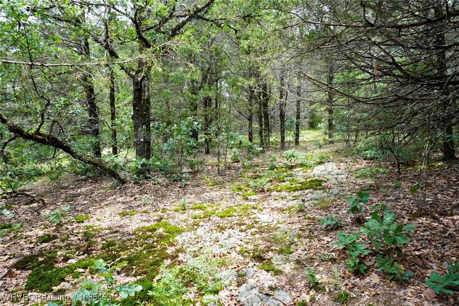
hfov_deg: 73.7
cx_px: 230
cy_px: 153
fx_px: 306
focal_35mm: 24
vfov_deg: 53.2
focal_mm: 16
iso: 100
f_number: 5
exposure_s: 1/80
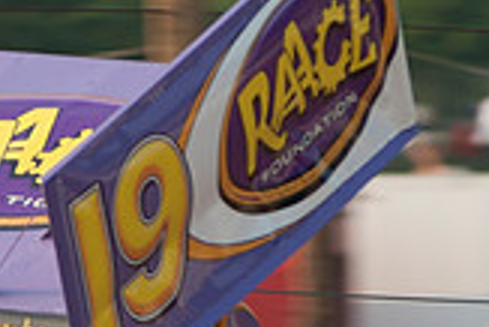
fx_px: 14506
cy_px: 402
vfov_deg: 1.3
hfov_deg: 1.9
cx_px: 129
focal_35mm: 1067
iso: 100
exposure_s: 1/400
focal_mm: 200
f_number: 3.5
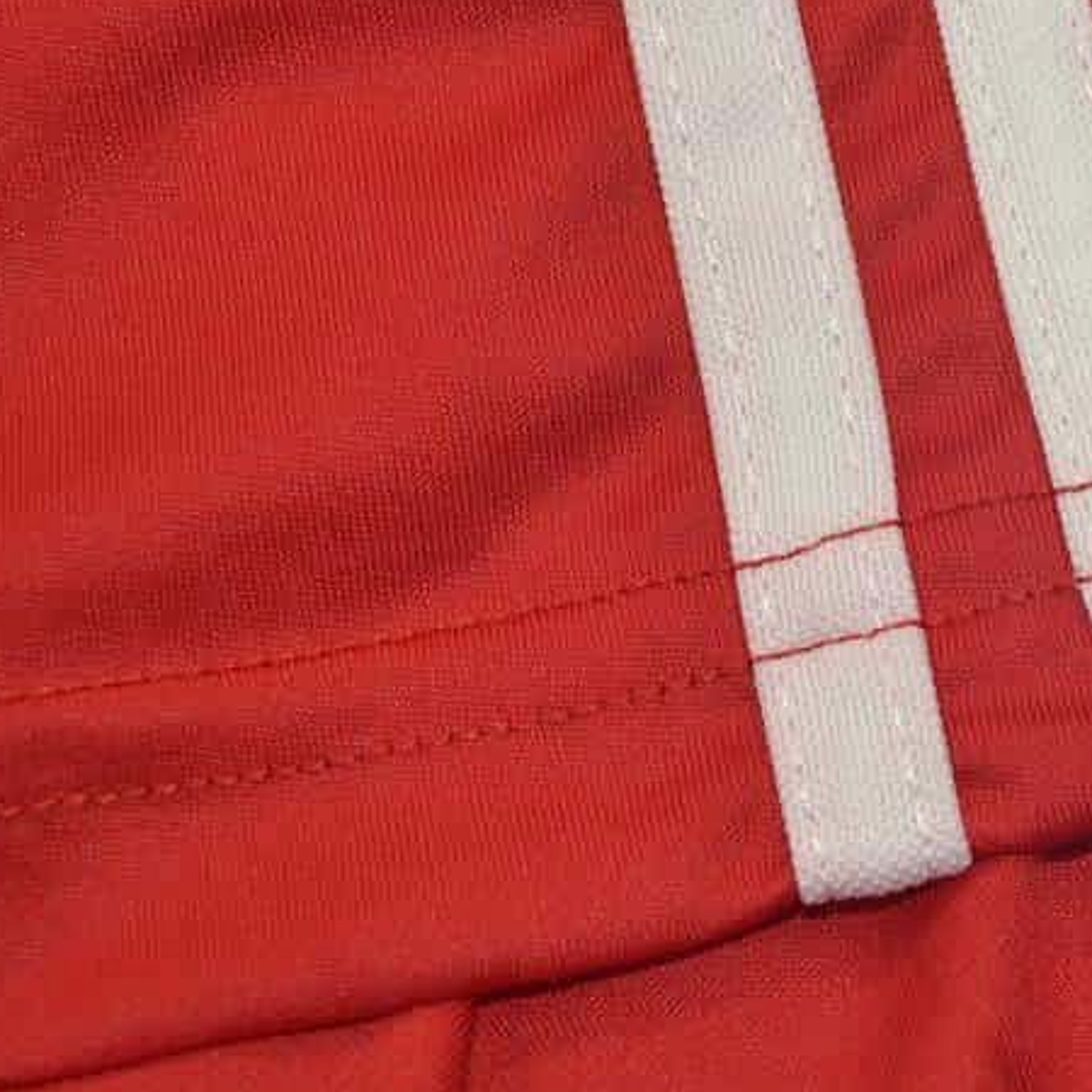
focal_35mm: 107
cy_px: 396
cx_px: 1082
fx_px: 3820
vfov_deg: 16.2
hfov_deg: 16.0
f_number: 5
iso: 200
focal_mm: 35
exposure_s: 1/100
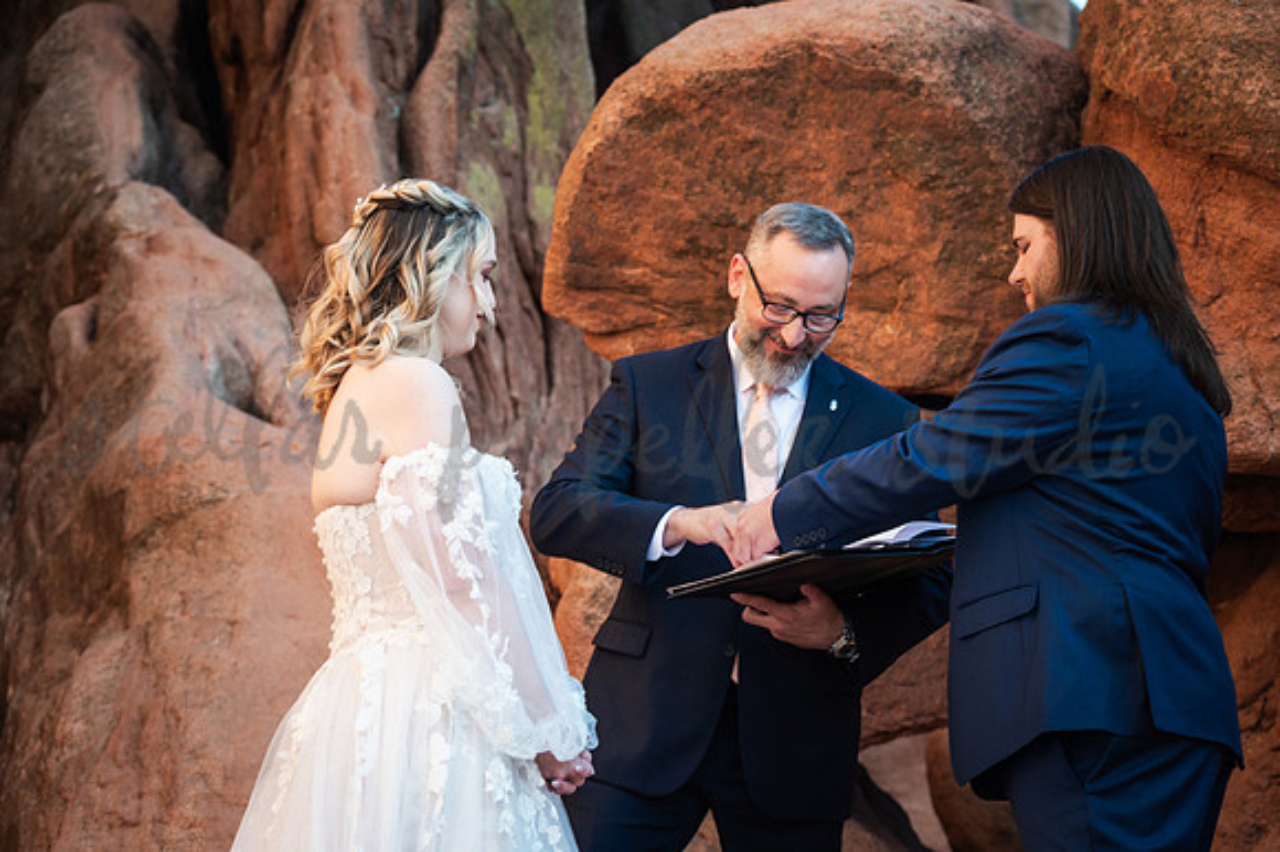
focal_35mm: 82
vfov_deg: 16.6
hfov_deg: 24.8
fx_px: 2914
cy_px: 426
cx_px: 640
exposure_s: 1/160
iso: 160
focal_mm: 82
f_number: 6.3
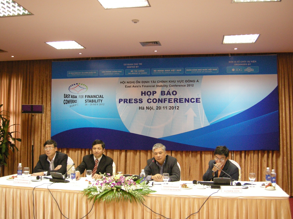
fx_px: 330
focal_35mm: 39
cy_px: 102
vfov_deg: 36.8
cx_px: 149
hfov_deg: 47.9
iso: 400
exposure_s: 1/24.3
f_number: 2.7
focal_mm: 7.5
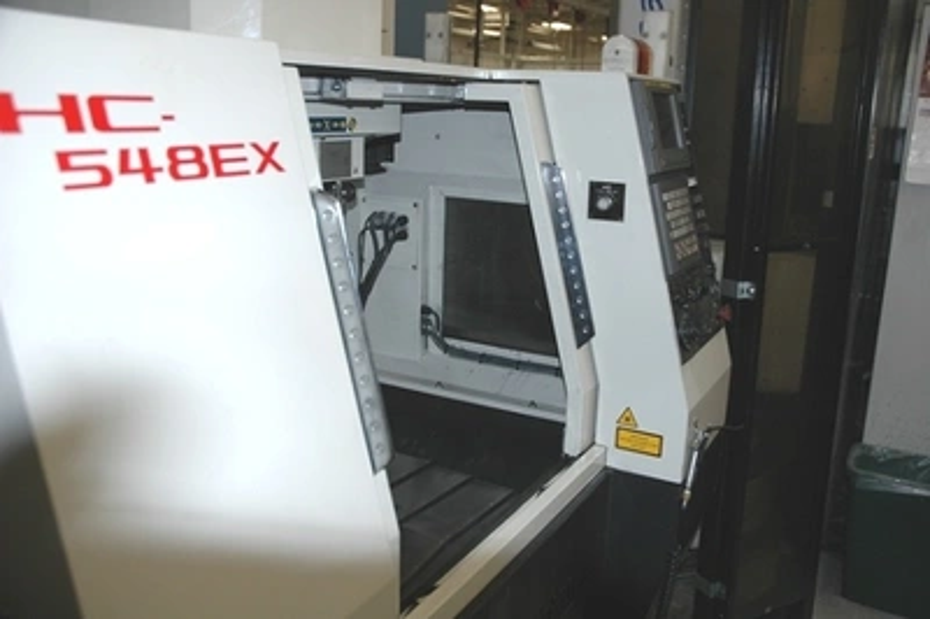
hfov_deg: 57.3
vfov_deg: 39.9
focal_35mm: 33
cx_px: 465
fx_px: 852
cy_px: 310
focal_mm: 22
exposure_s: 1/60
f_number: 3.8
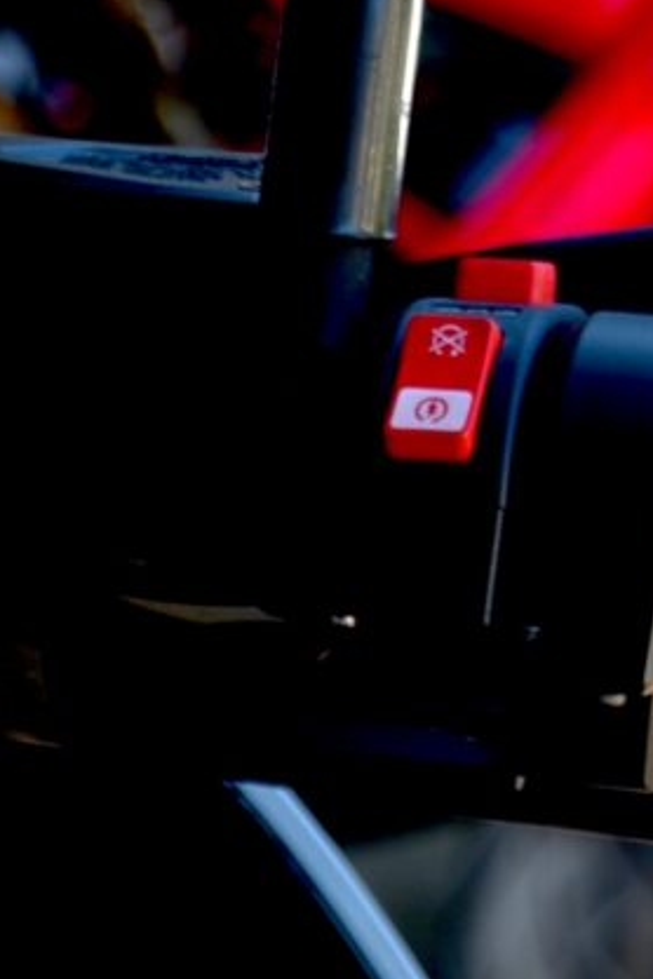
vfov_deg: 7.5
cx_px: -814
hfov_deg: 5.2
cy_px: 2350
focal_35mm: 258
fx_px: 7019
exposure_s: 1/60
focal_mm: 42
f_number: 4
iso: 100
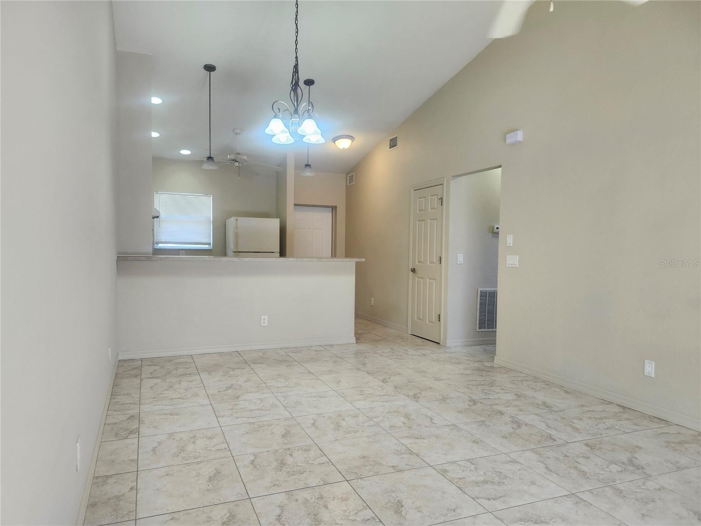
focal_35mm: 23
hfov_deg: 73.9
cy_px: 263
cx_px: 350
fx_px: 466
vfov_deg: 58.9
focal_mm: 5.54
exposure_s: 1/120
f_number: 1.8
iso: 200
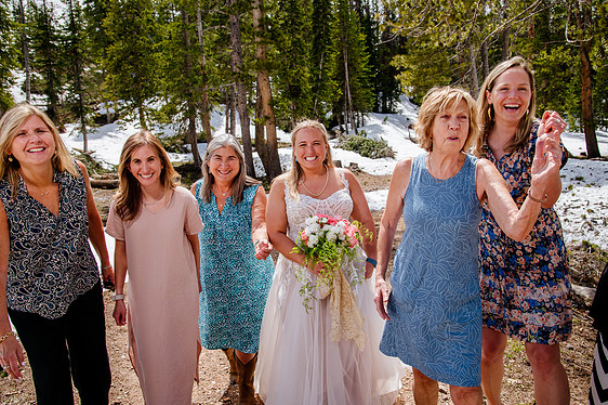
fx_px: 540
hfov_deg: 58.7
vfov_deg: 41.1
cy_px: 206
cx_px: 306
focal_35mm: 32
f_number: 7.1
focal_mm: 31
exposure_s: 1/320
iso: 400
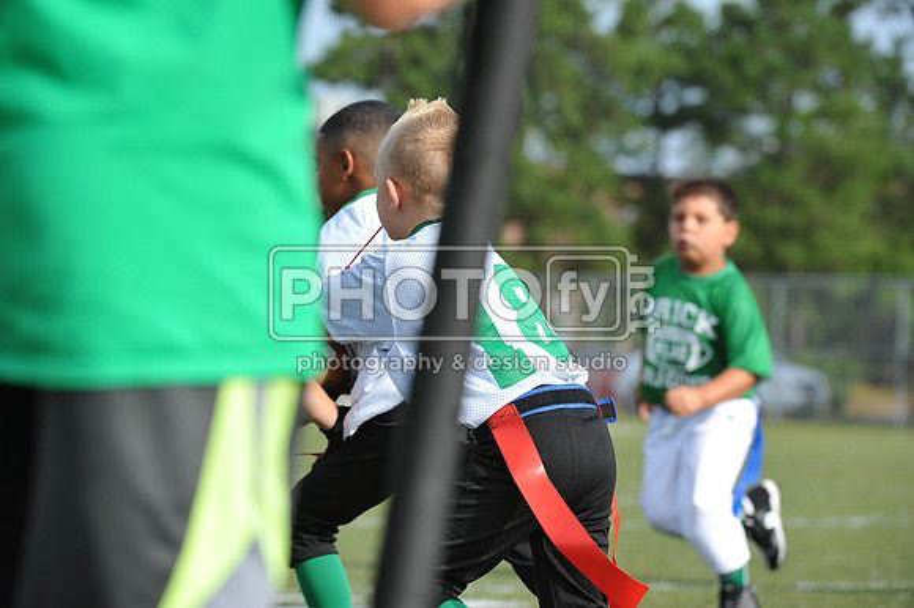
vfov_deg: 6.9
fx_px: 5075
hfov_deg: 10.3
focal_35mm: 200
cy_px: 304
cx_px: 457
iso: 800
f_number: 7.1
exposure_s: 1/1000
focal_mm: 200
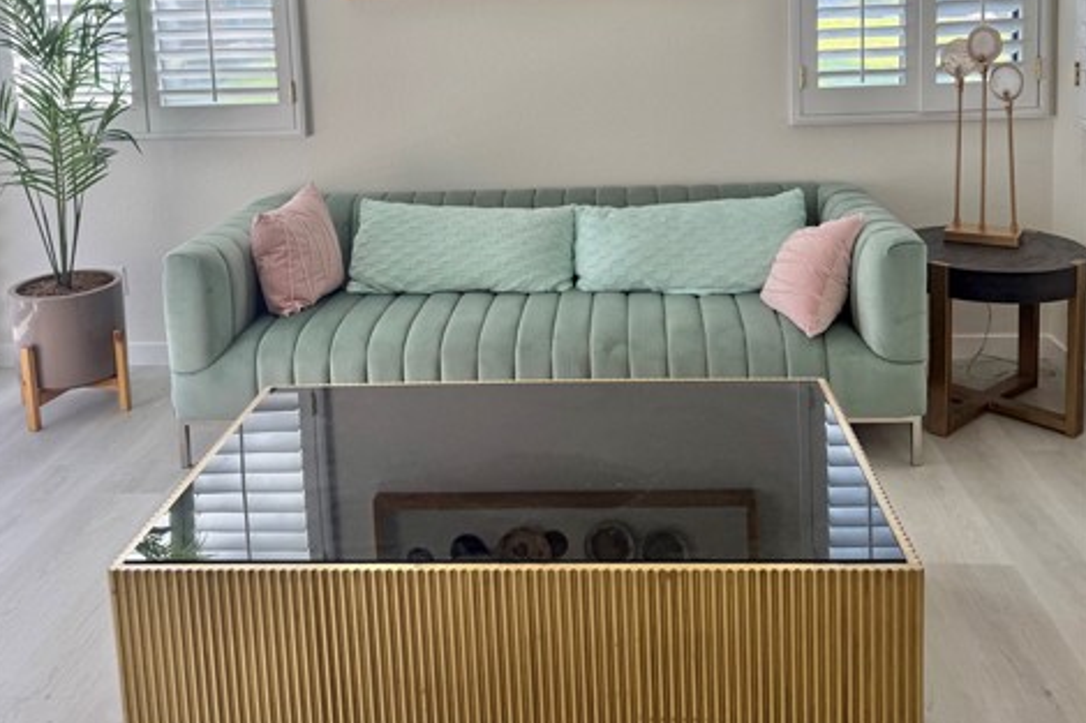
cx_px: 538
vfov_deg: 37.0
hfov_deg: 55.8
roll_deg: +2.3
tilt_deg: -5.9
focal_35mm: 34
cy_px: 111
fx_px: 1025
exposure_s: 1/240
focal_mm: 6.76
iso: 100
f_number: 1.78
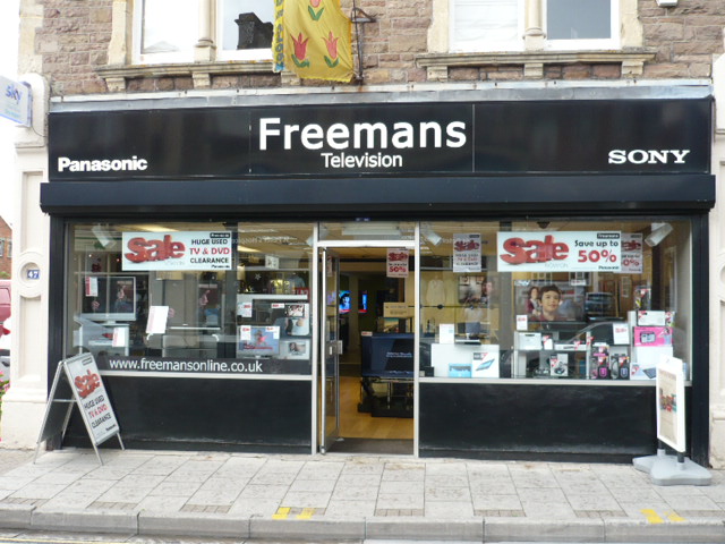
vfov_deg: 37.7
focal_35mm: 38
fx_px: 796
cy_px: 272
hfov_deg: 49.0
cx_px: 362
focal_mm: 5.8
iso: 100
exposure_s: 1/50
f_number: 2.8
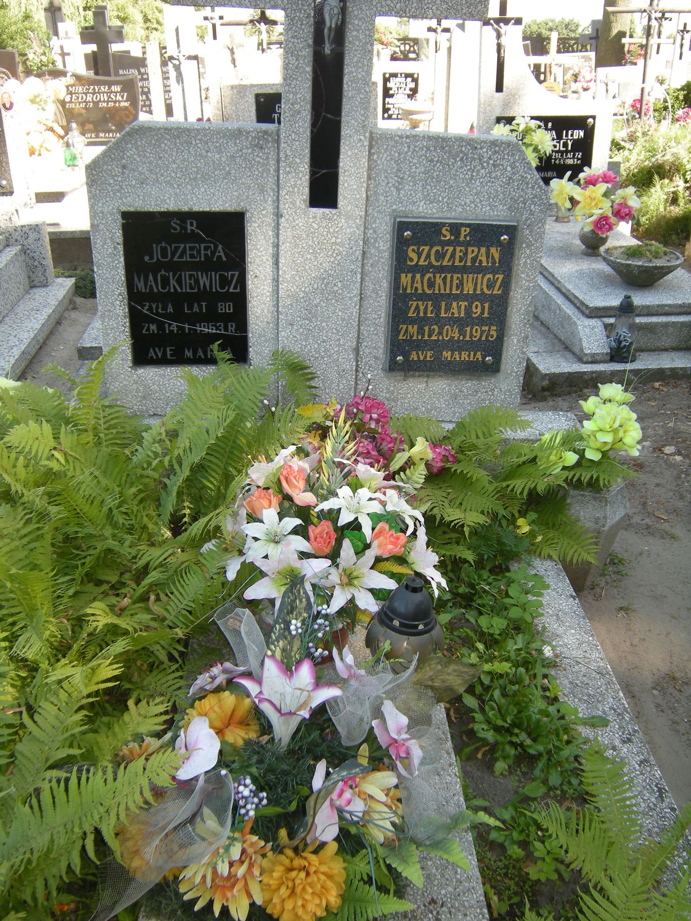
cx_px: 346
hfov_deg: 45.4
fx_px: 825
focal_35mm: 31
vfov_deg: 58.4
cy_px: 460
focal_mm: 5.3
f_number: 2.9
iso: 64
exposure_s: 1/86.4
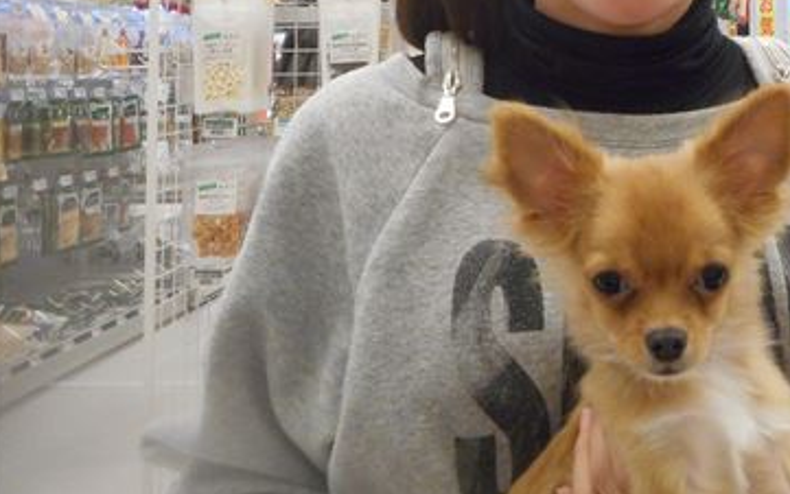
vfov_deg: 27.8
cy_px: 15
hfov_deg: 43.0
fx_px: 948
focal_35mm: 44
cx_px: 643
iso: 560
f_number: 3.7
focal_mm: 4.5
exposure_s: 1/60
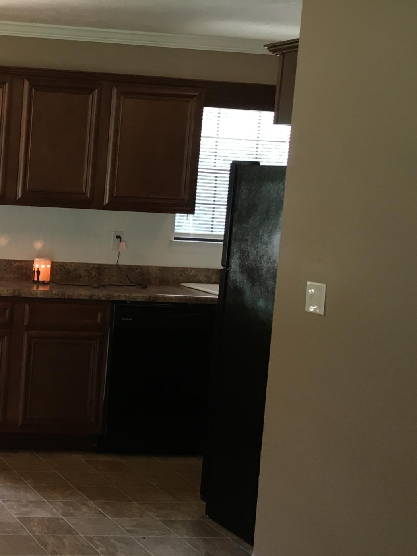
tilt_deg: -4.1
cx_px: -133
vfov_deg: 30.7
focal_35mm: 63
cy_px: 245
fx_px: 1012
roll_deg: -3.0
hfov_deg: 21.0
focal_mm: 4.15
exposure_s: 1/30
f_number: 2.2
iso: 50
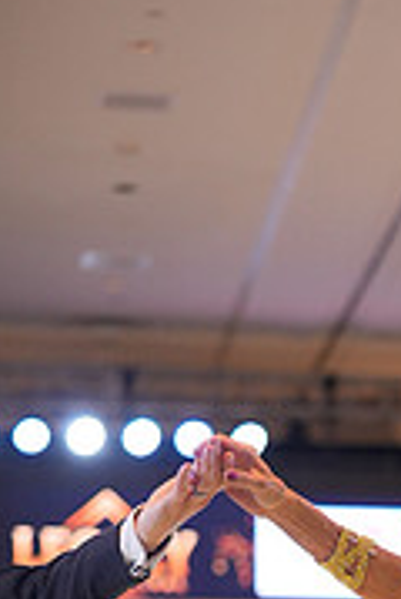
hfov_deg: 7.5
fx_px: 3012
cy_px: 917
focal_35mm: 181
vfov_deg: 10.9
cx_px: 640
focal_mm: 56
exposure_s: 1/500
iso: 1600
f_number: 2
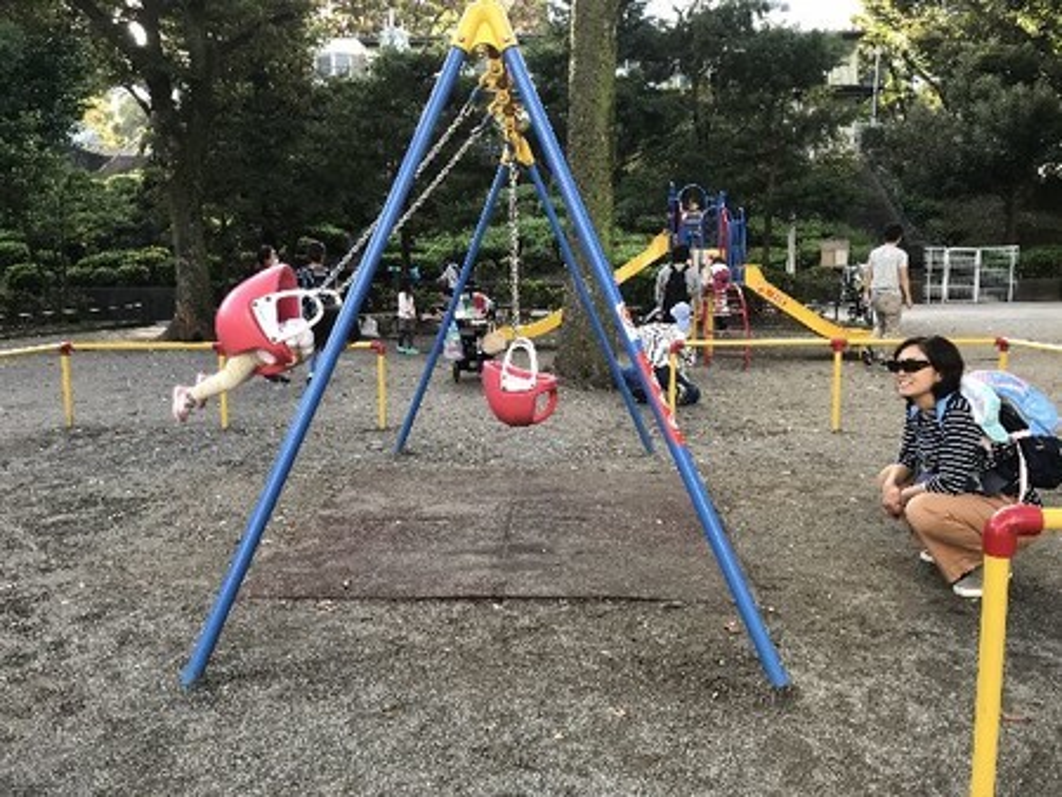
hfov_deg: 63.4
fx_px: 859
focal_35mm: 28
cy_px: 398
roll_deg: +0.5
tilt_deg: -6.7
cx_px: 531
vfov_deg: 49.8
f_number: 1.8
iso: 25
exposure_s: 1/120
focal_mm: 3.99
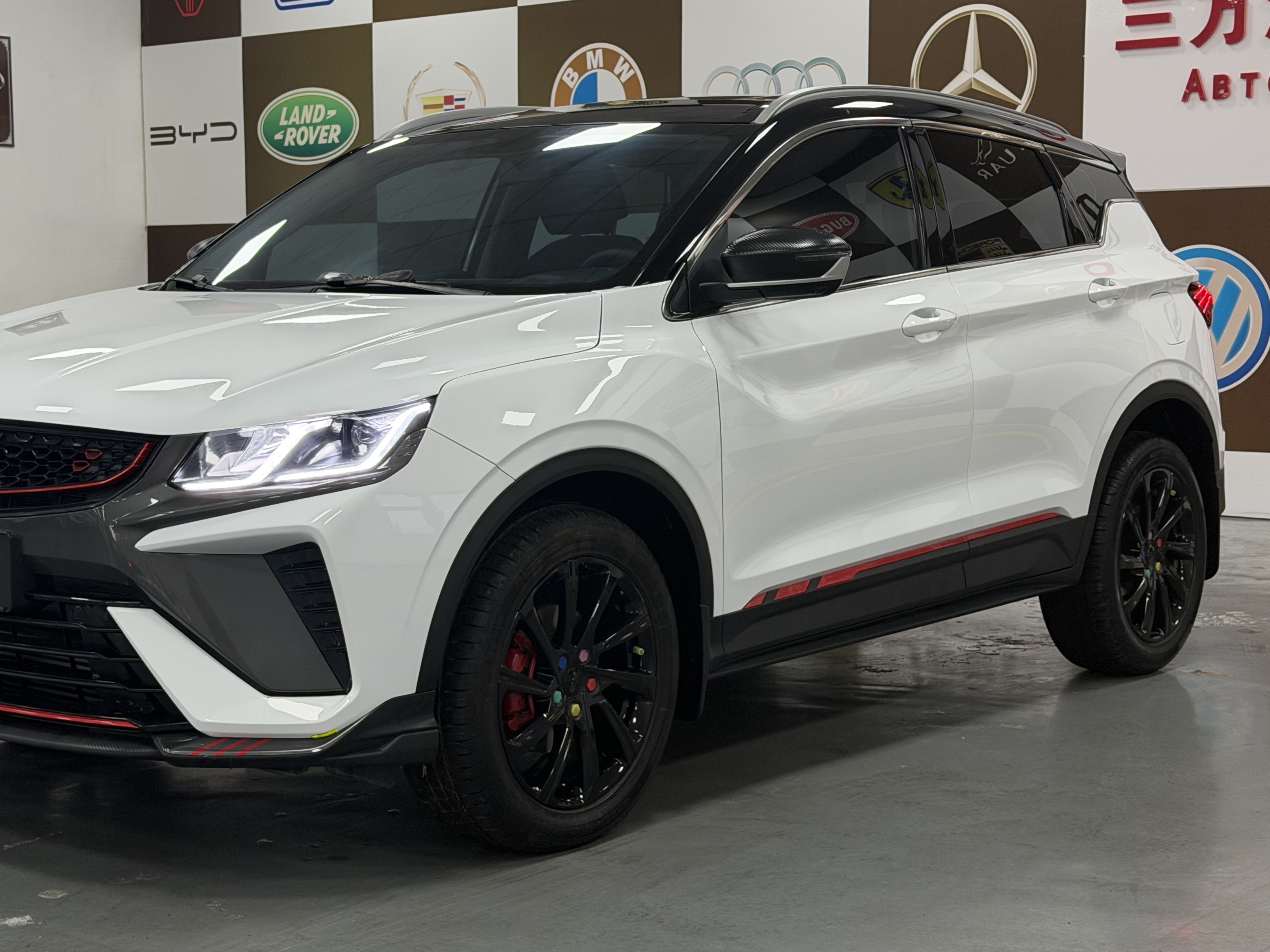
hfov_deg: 32.1
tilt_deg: -5.3
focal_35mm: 60
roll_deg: +0.6
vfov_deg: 24.4
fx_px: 2201
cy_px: 446
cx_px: 520
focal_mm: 6.76
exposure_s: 1/100
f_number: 1.78
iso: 160
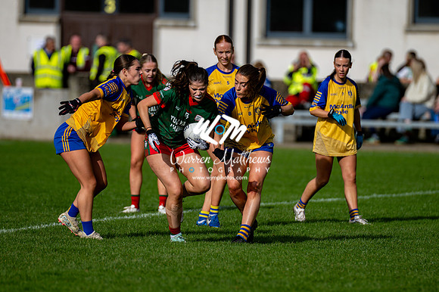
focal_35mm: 450
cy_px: 146
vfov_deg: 3.1
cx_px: 220
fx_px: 5484
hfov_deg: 4.6
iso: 125
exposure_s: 1/4000
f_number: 2.8
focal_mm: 300
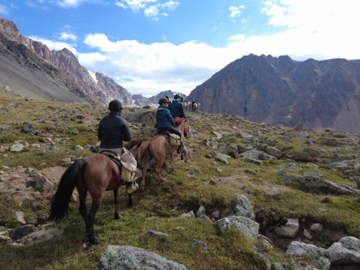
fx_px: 208
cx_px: 180
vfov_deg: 66.0
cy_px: 135
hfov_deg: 81.7
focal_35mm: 20
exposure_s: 1/1000
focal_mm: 4.4
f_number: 1.8
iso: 100
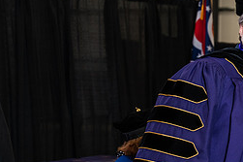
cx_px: 278
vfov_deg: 8.4
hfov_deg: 12.4
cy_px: 127
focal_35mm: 162
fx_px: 1093
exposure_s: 1/200
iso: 1250
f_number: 4.5
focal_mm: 70
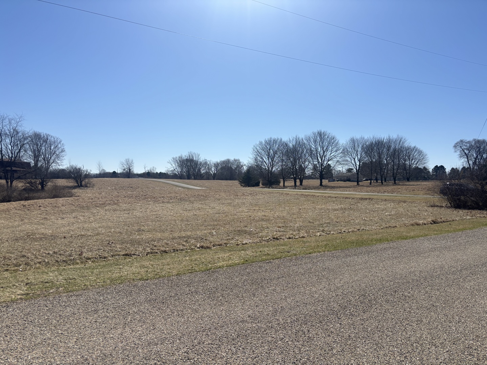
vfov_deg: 53.1
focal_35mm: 26
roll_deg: -1.0
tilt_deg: +0.7
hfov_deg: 67.3
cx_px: 244
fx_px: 366
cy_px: 182
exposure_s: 1/7194
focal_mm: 5.96
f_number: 1.6
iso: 50
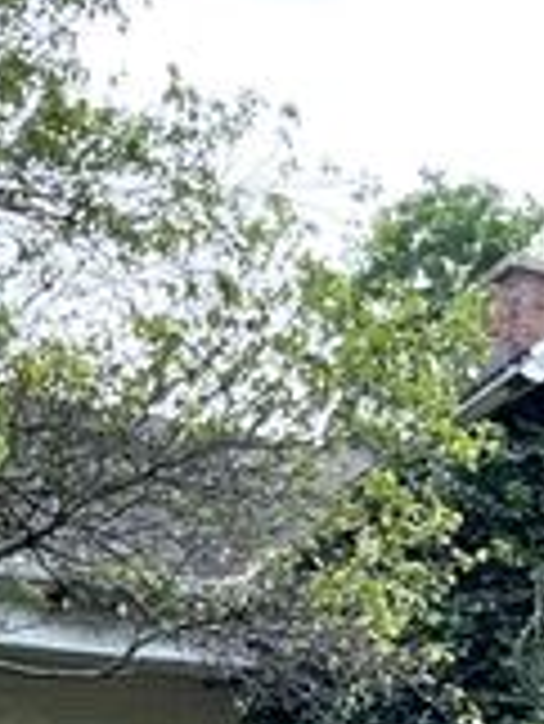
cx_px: 319
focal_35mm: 87
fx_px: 1821
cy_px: 1001
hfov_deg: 17.0
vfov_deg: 20.2
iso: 25
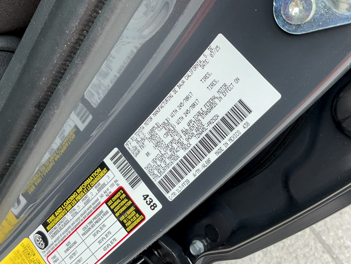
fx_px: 304
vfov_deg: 46.8
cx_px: 176
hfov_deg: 60.0
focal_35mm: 30
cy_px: 132
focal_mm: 3
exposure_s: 1/120
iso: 20
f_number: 1.8
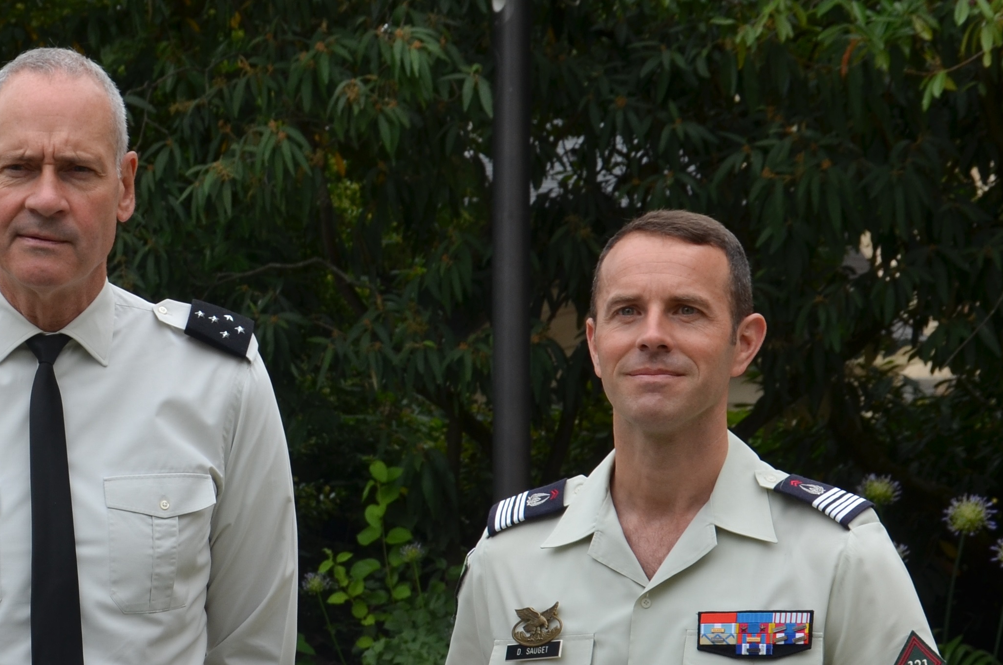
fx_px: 4004
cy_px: 548
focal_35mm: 144
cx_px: 113
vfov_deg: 9.5
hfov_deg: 14.1
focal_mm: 40
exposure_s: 1/250
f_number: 8
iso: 125
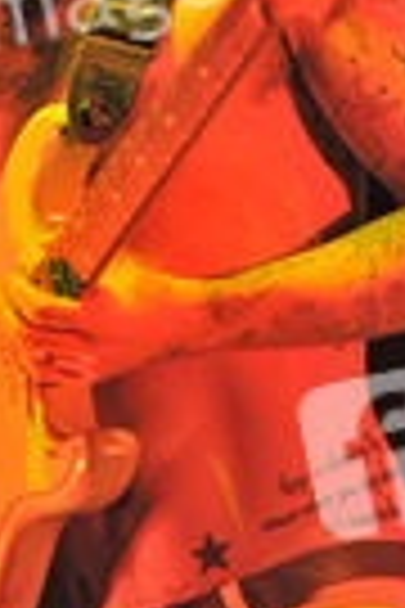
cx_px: 122
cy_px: 207
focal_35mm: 207
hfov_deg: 6.6
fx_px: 3493
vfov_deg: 9.9
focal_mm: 70
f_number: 2.8
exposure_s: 1/125
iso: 500
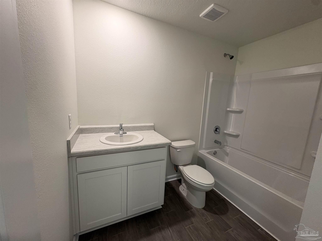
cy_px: 120
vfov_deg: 85.7
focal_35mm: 14
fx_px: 130
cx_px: 161
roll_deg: -1.7
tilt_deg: -8.4
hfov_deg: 102.1
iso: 125
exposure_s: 1/60
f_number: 2.2
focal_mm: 2.22
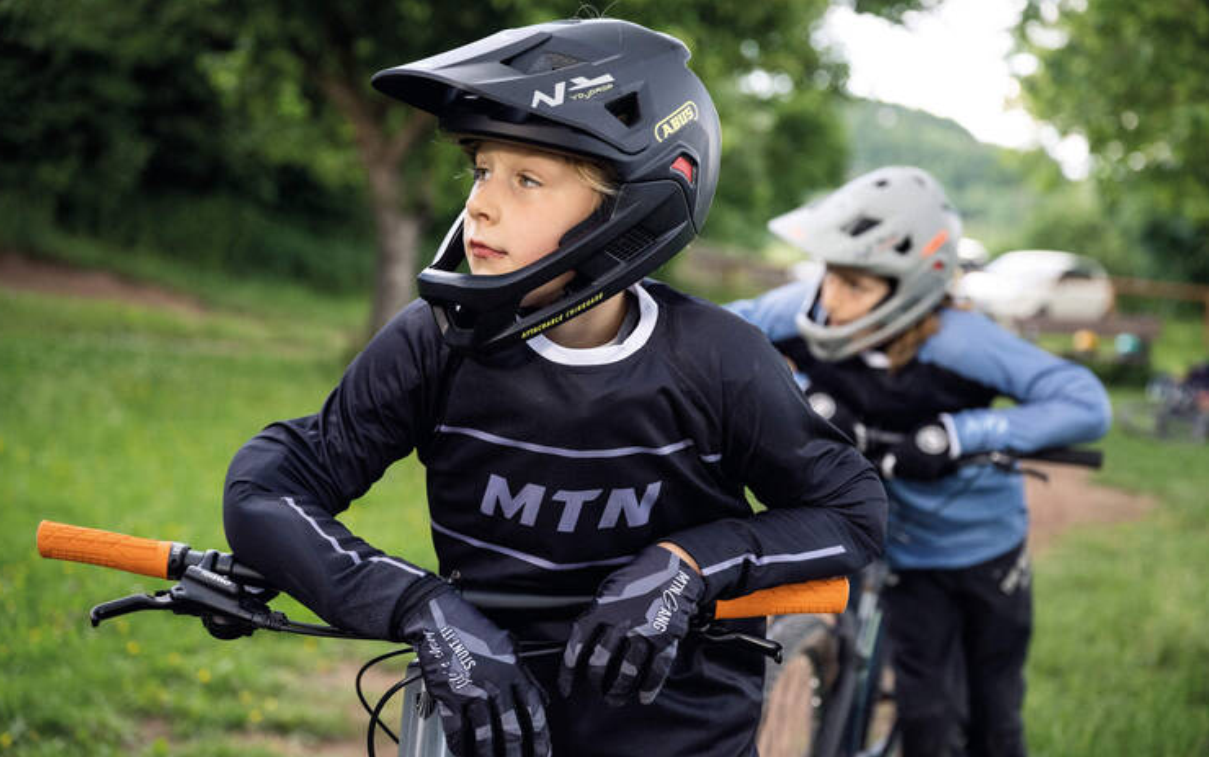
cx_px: 603
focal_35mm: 63
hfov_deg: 32.5
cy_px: 394
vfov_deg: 20.6
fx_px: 2076
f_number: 3.5
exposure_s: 1/800
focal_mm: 61
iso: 1400
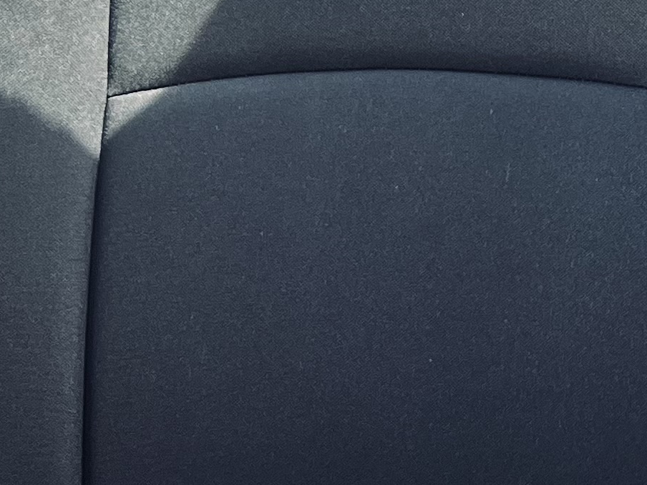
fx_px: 2168
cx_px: 921
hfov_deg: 15.8
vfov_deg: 12.8
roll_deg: +5.0
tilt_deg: -23.2
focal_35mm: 116
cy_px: 172
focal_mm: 5.7
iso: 125
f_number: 1.5
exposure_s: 1/108
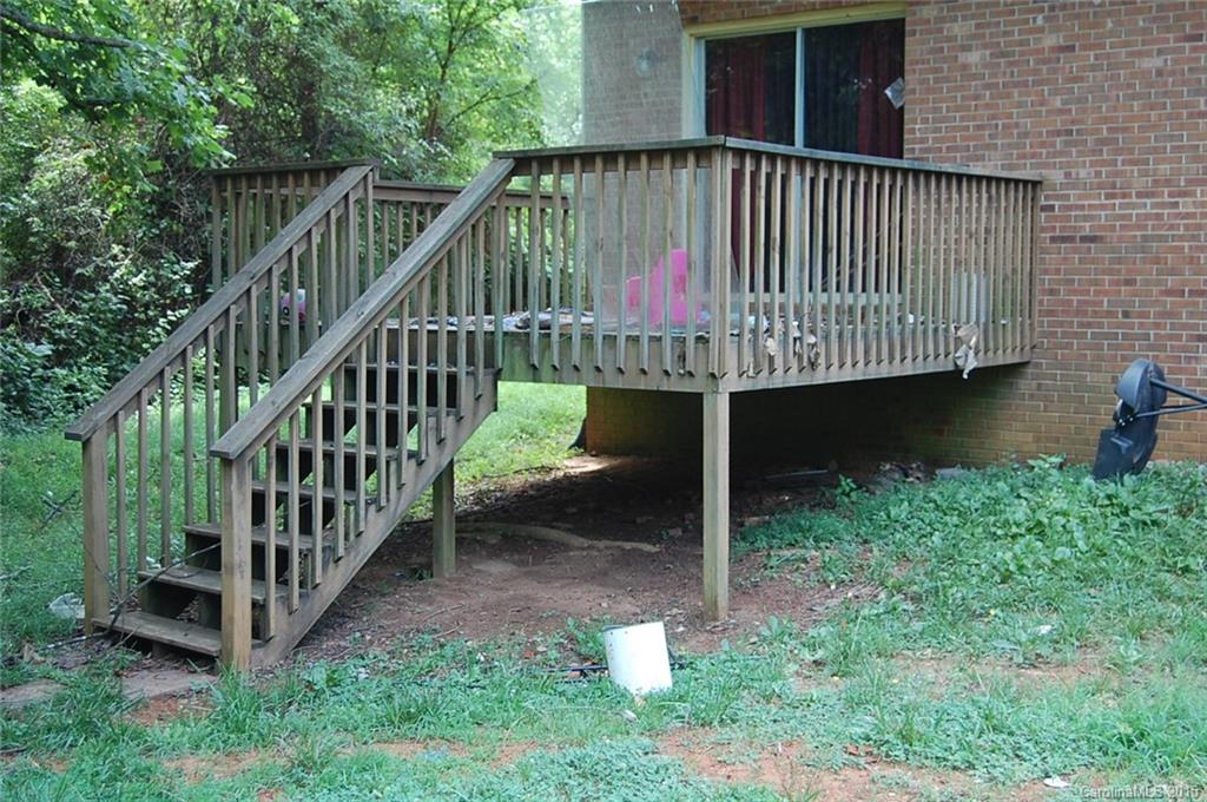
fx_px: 1557
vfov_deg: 28.9
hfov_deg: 42.4
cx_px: 604
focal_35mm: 46
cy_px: 401
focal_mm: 31
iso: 400
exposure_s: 1/60
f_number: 4.5
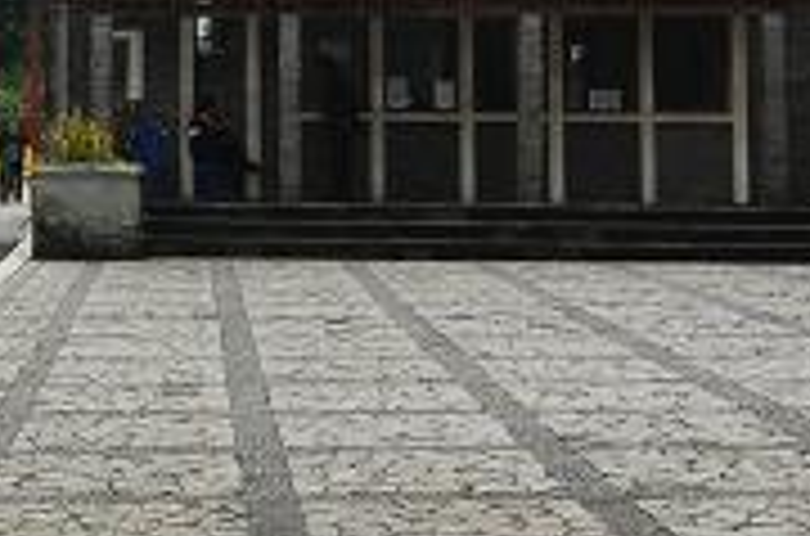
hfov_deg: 19.6
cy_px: -14
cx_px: -158
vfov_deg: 13.7
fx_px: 2199
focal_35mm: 98
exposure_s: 1/25
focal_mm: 26
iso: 400
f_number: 25
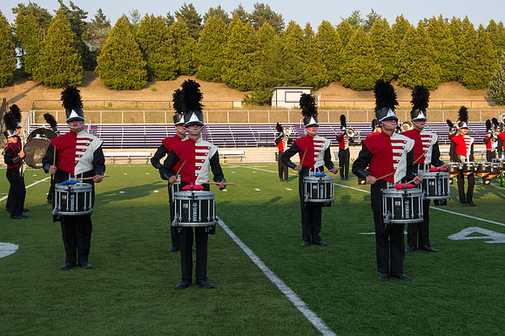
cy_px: 150
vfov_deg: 23.2
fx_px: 817
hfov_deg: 34.3
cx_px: 284
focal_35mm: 58
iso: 640
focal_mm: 45
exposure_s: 1/400
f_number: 10
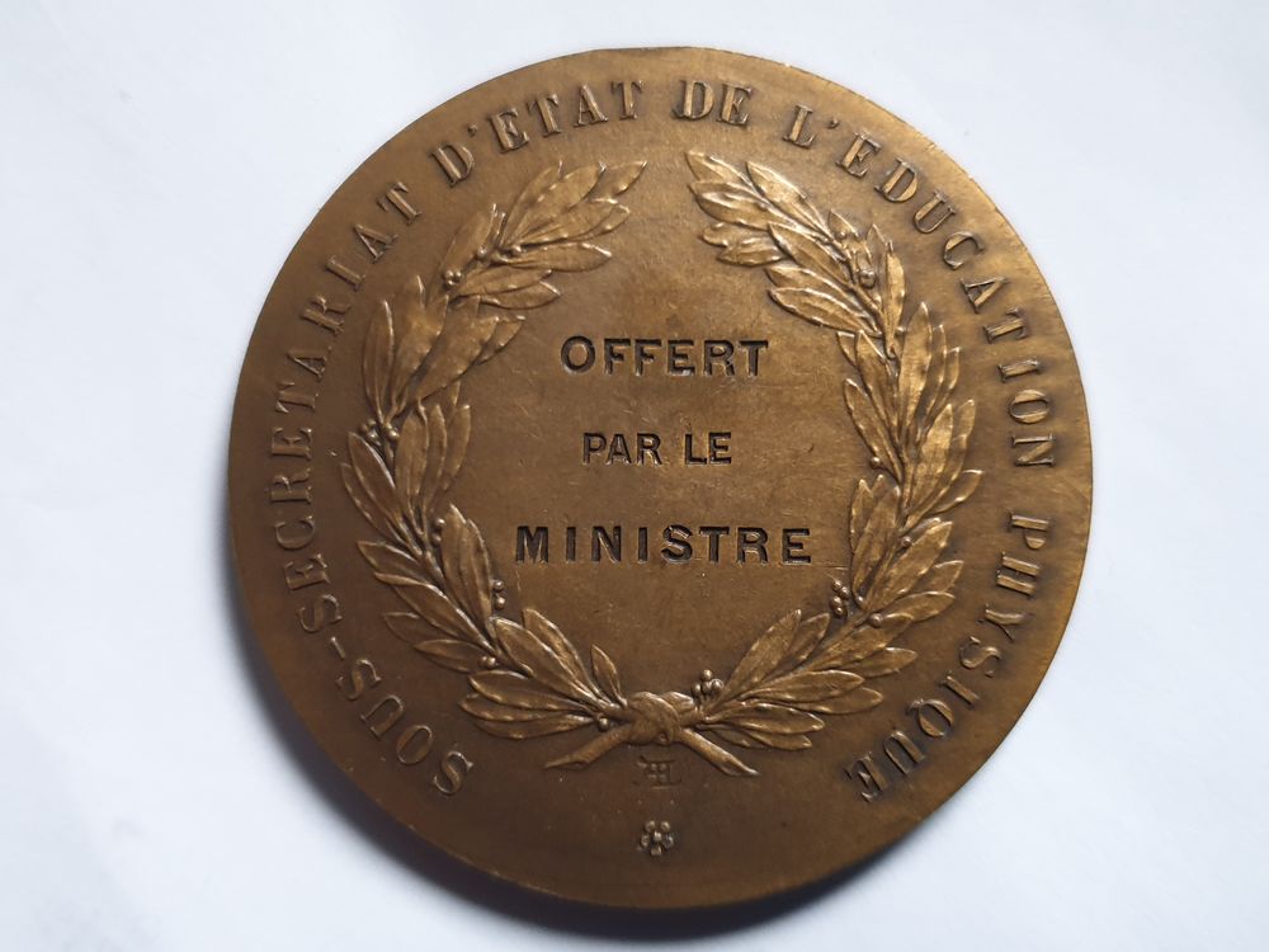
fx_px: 953
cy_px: 476
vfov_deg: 53.1
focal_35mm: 26
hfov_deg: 67.3
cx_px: 634
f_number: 1.5
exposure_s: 1/24
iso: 250
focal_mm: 4.3
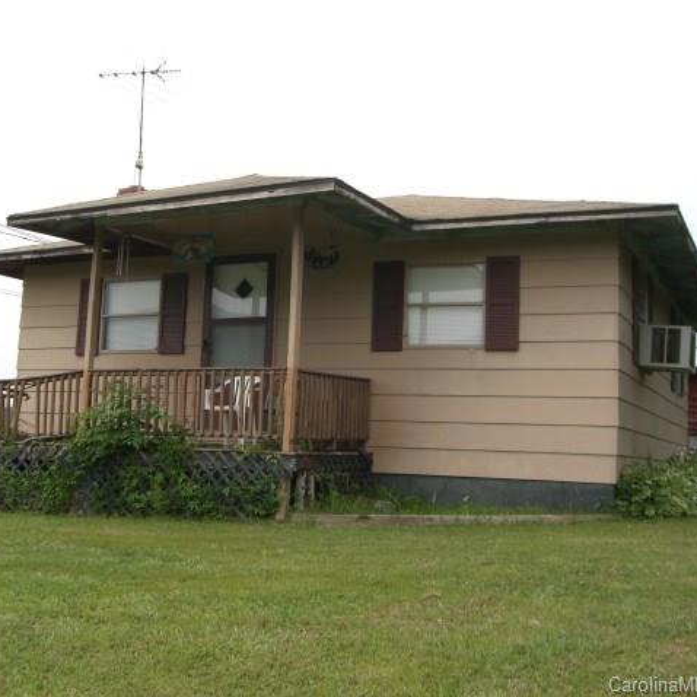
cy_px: 348
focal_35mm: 45
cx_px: 309
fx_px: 1025
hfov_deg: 37.5
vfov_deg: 37.6
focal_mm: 6.2
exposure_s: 1/250
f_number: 4.3
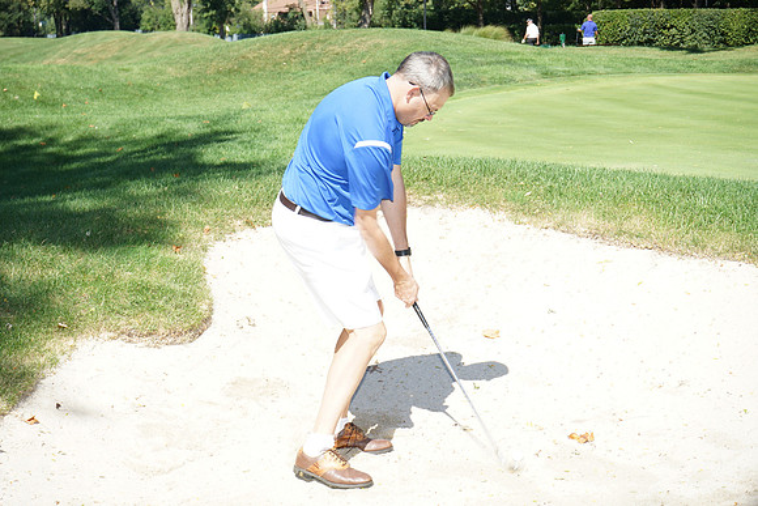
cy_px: 253
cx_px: 379
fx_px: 1390
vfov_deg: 20.6
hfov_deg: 30.5
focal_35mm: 66
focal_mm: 66
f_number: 9
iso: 200
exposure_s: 1/200
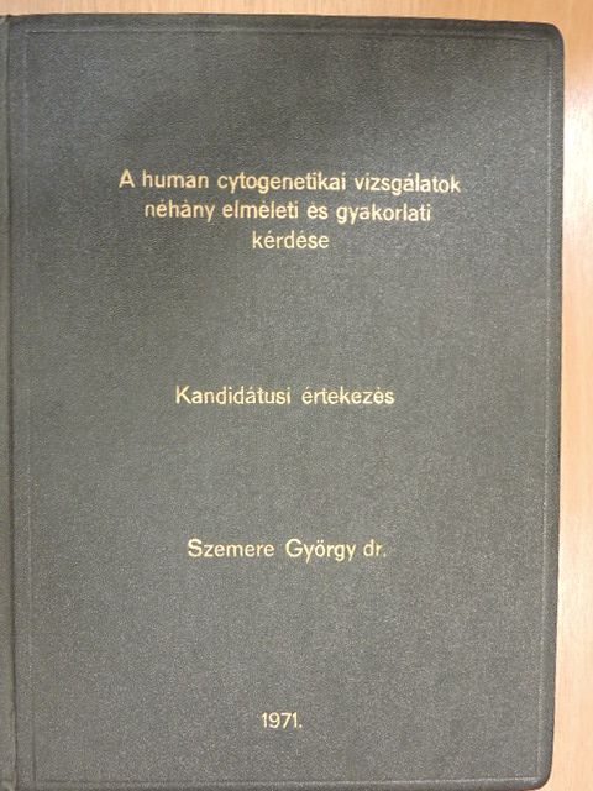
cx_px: 296
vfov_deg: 52.6
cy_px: 396
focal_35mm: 35
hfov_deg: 40.7
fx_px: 799
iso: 400
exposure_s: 1/13
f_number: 3.8
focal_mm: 6.3
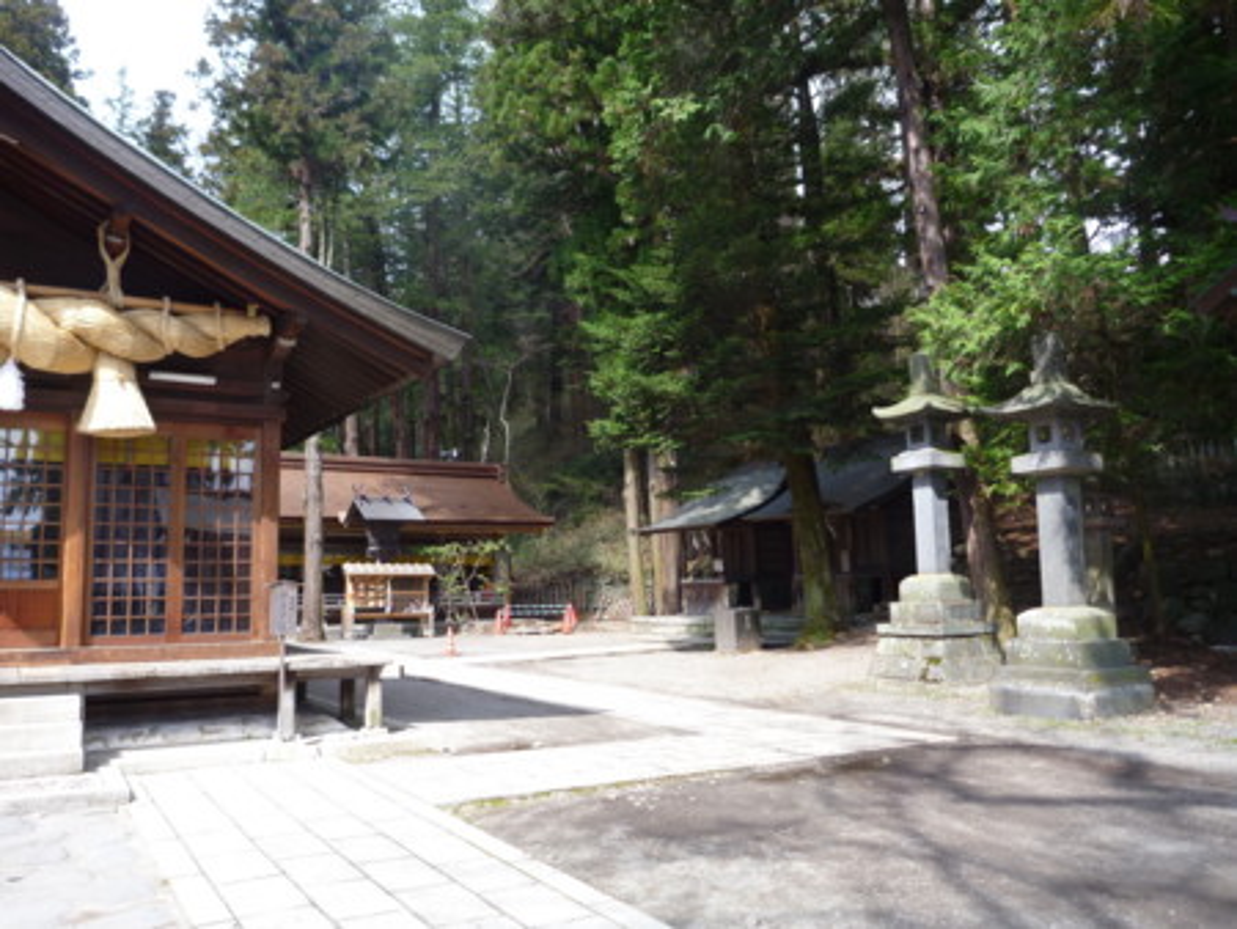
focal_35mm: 28
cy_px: 464
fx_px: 1001
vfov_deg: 49.8
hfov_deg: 63.4
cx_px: 618
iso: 80
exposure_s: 1/125
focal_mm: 4.9
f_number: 3.3
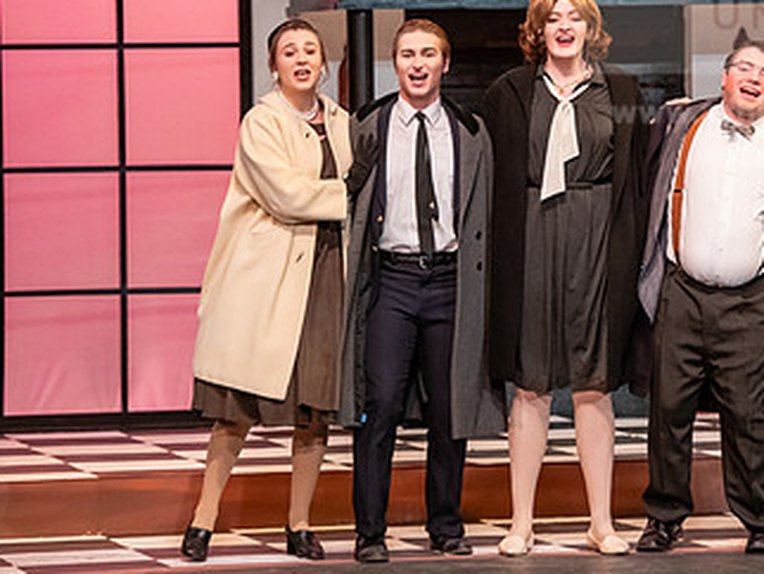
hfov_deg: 8.8
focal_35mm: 225
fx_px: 4970
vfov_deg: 6.6
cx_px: 503
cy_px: 162
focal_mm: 130
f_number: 3.5
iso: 3200
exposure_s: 1/200
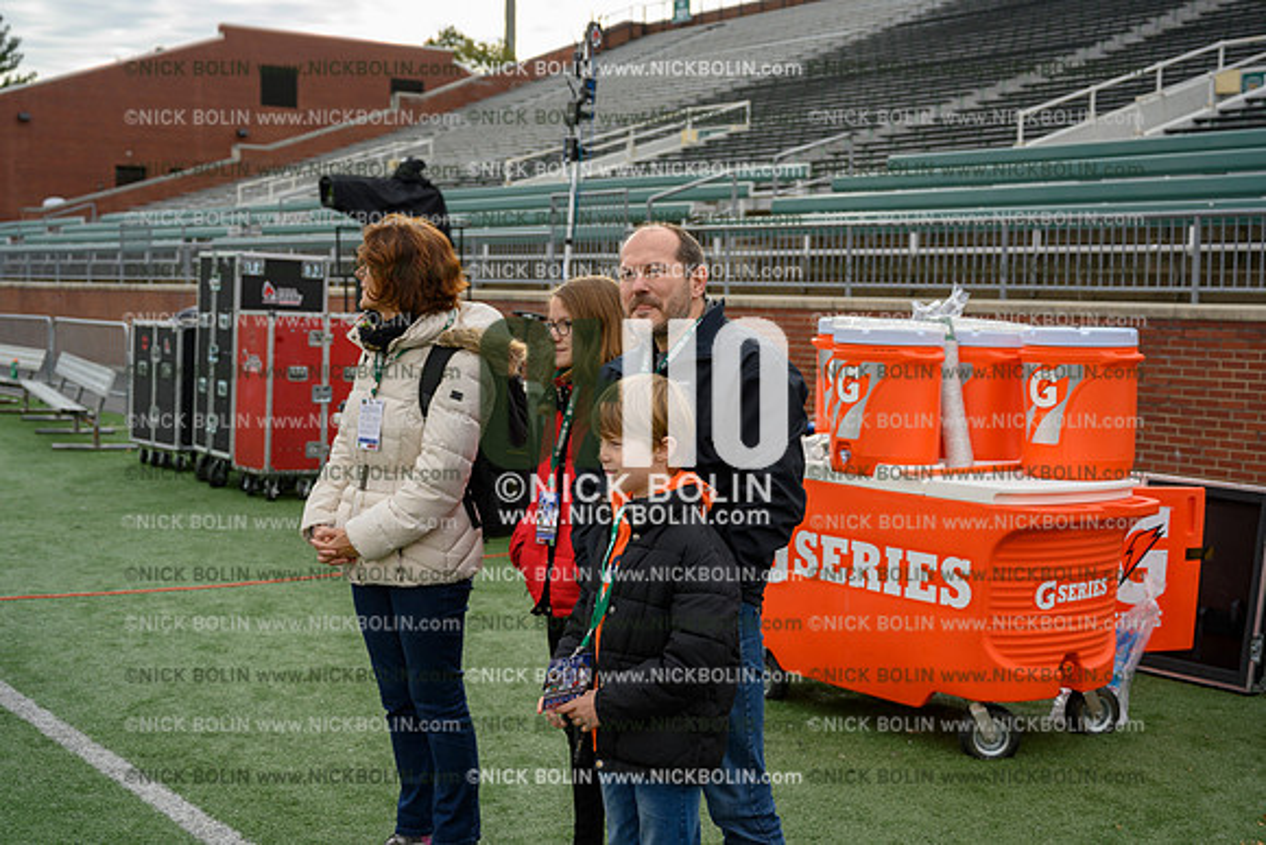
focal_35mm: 44
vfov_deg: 30.5
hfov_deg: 44.5
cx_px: 633
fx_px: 1548
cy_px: 422
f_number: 4
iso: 125
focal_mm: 44
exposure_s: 1/320
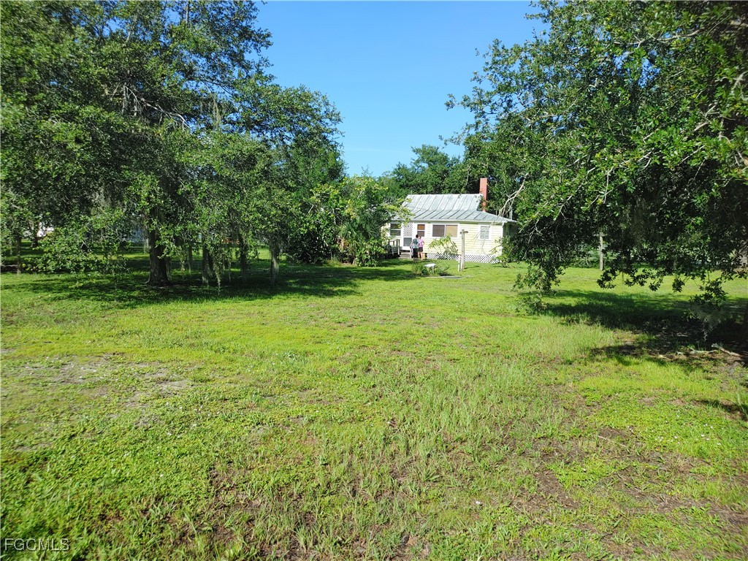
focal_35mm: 26
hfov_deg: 67.3
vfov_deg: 53.1
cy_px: 280
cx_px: 374
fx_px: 562
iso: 100
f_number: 1.8
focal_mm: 5.58
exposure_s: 1/2817
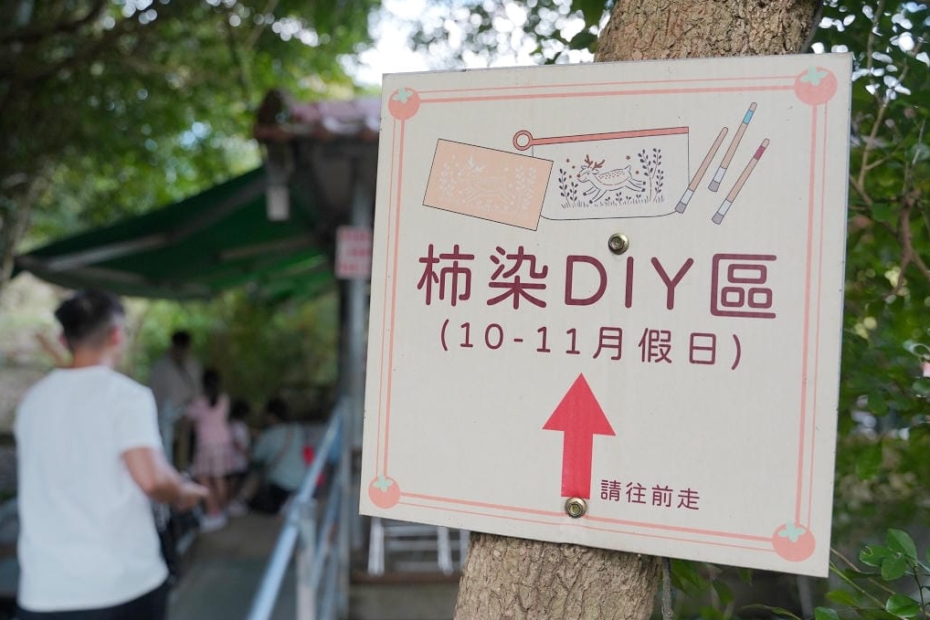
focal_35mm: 33
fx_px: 853
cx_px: 472
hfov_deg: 57.2
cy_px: 285
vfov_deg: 40.0
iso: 800
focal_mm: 28
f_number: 4
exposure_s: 1/160
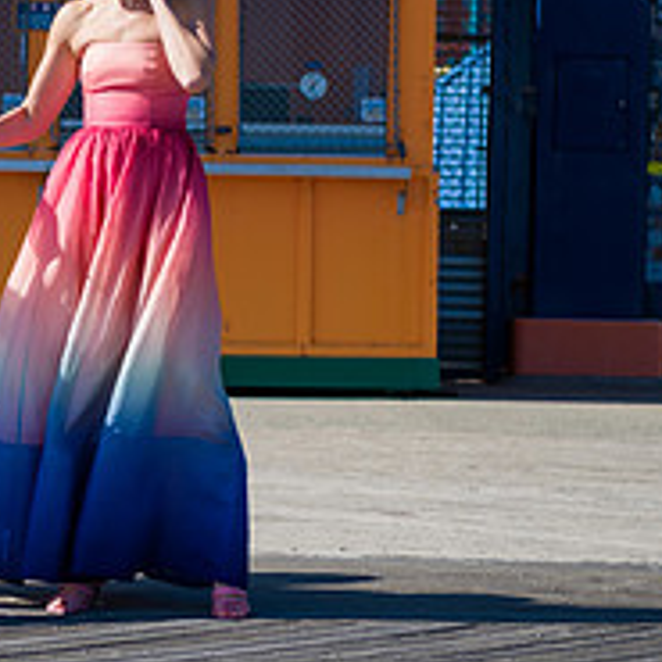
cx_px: -107
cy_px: 220
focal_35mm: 187
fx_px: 4046
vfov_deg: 9.3
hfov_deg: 9.2
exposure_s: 1/1600
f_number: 5
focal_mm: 70
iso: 200
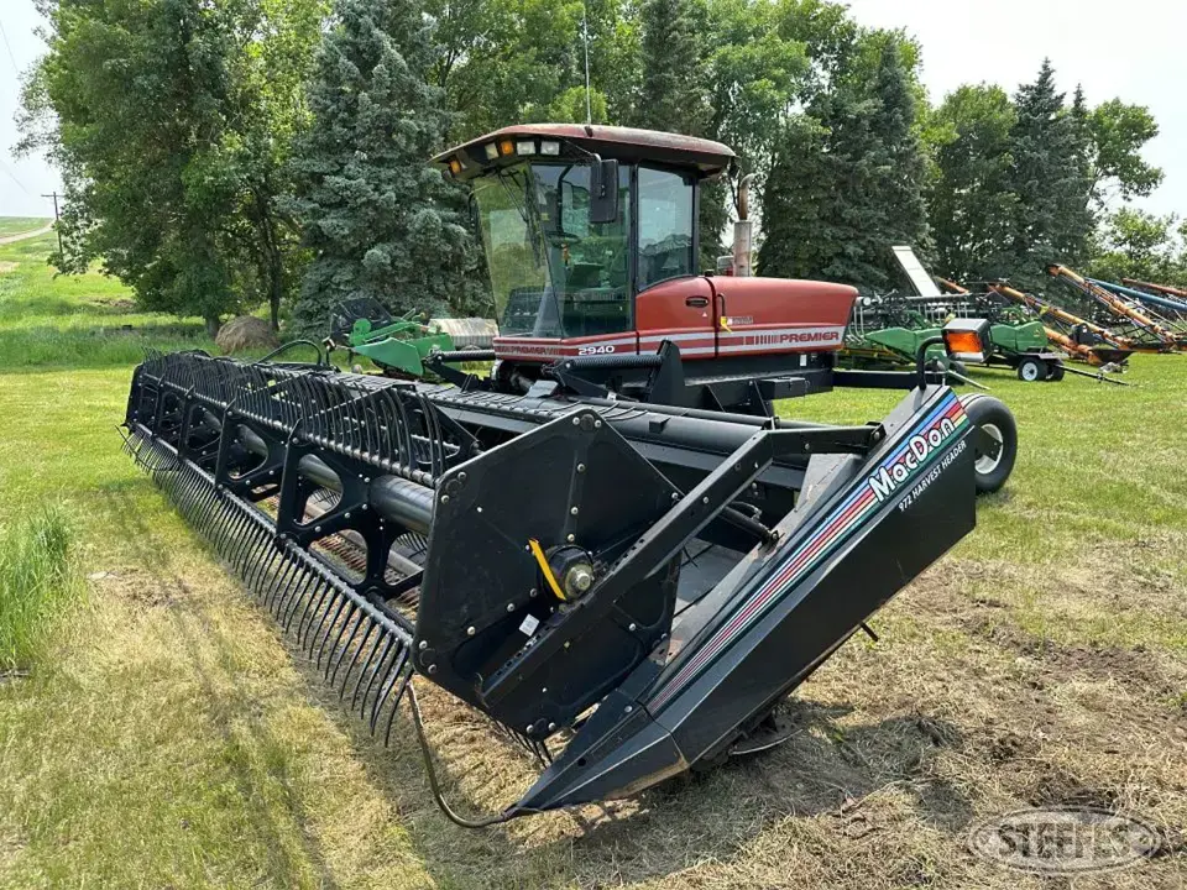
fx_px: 823
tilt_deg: -15.6
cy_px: 445
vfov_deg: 56.8
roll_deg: -2.6
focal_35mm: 24
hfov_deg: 71.6
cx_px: 594
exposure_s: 1/1144
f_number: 1.78
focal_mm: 6.86
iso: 80
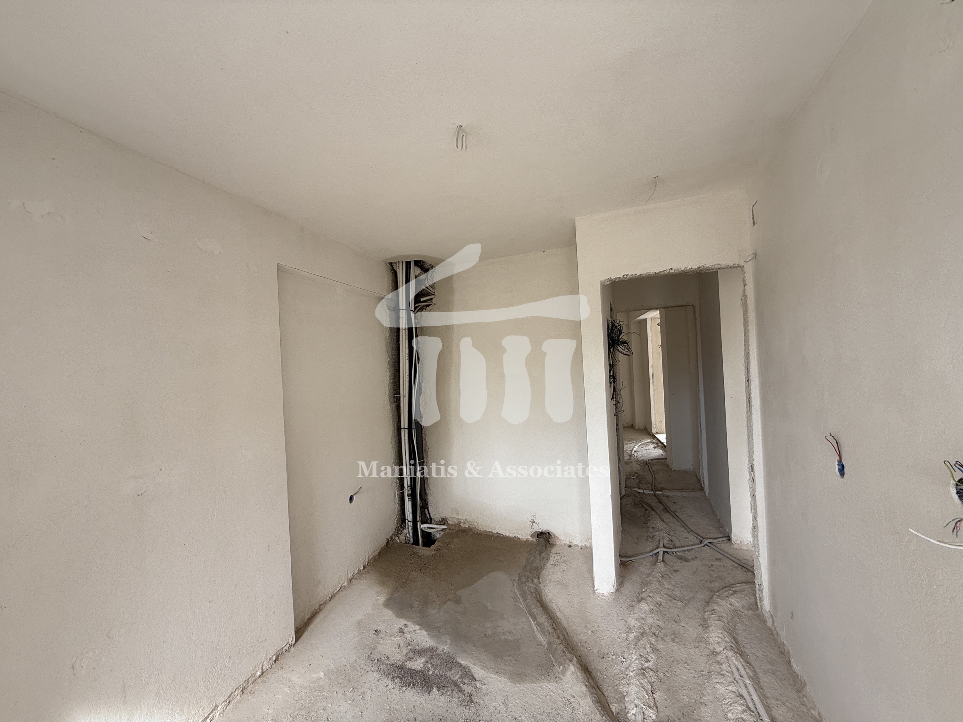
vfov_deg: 85.7
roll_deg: +3.4
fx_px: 389
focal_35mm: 14
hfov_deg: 102.1
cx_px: 482
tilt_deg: +0.2
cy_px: 361
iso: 50
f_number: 2.2
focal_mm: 2.22
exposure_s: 1/225
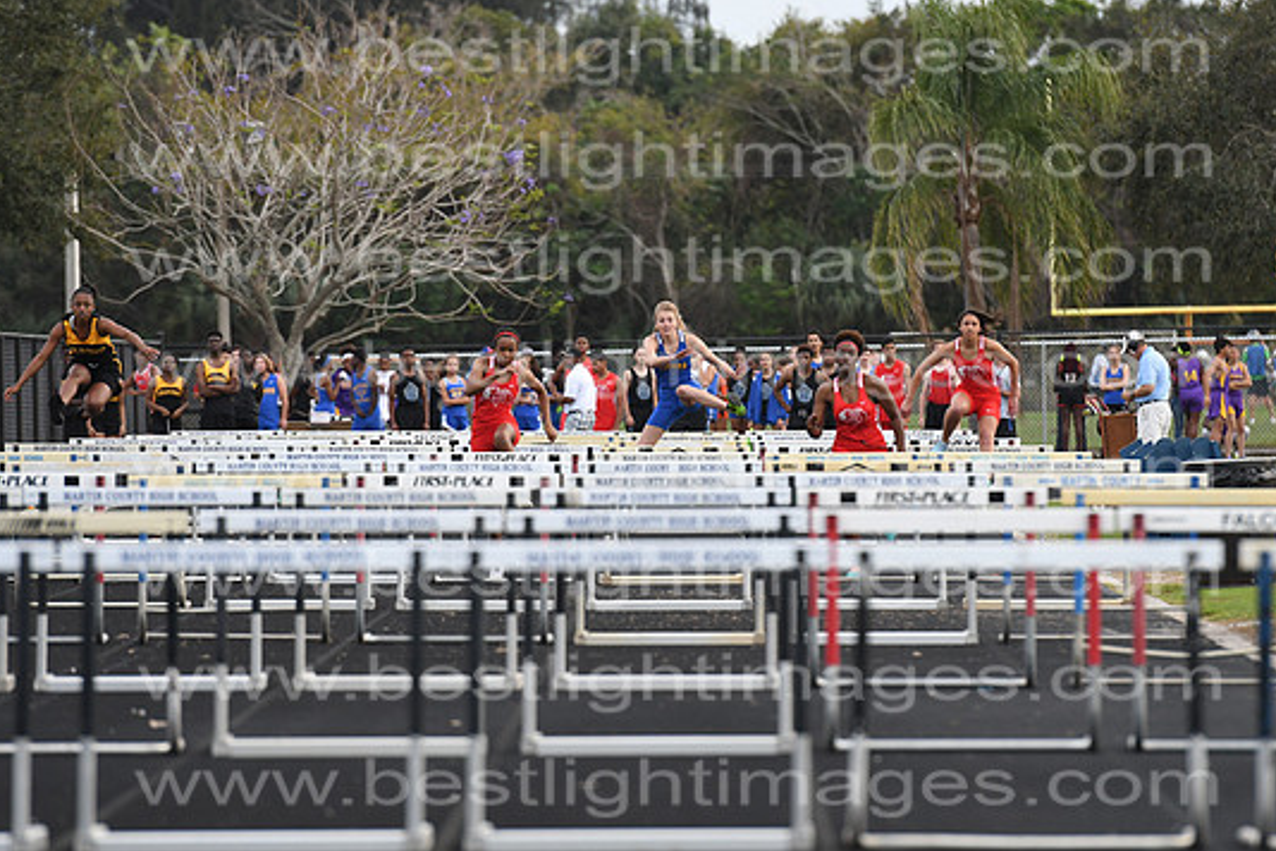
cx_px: 679
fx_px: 11554
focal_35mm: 326
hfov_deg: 6.3
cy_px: 422
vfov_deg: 4.2
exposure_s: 1/1600
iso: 800
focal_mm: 200
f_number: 4
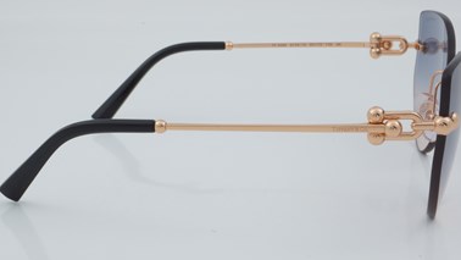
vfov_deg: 14.6
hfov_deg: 25.6
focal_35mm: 83
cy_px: 115
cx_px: 233
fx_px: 1015
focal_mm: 50
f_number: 29
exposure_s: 1/4
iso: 100
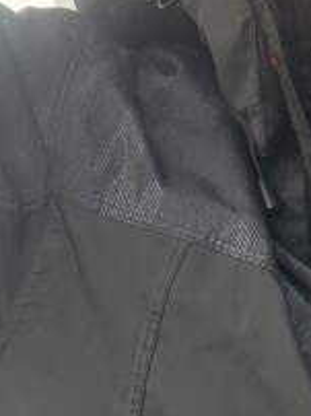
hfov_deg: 11.5
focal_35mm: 129
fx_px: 1549
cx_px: 177
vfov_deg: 15.2
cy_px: 330
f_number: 1.5
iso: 50
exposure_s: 1/413
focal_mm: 5.7
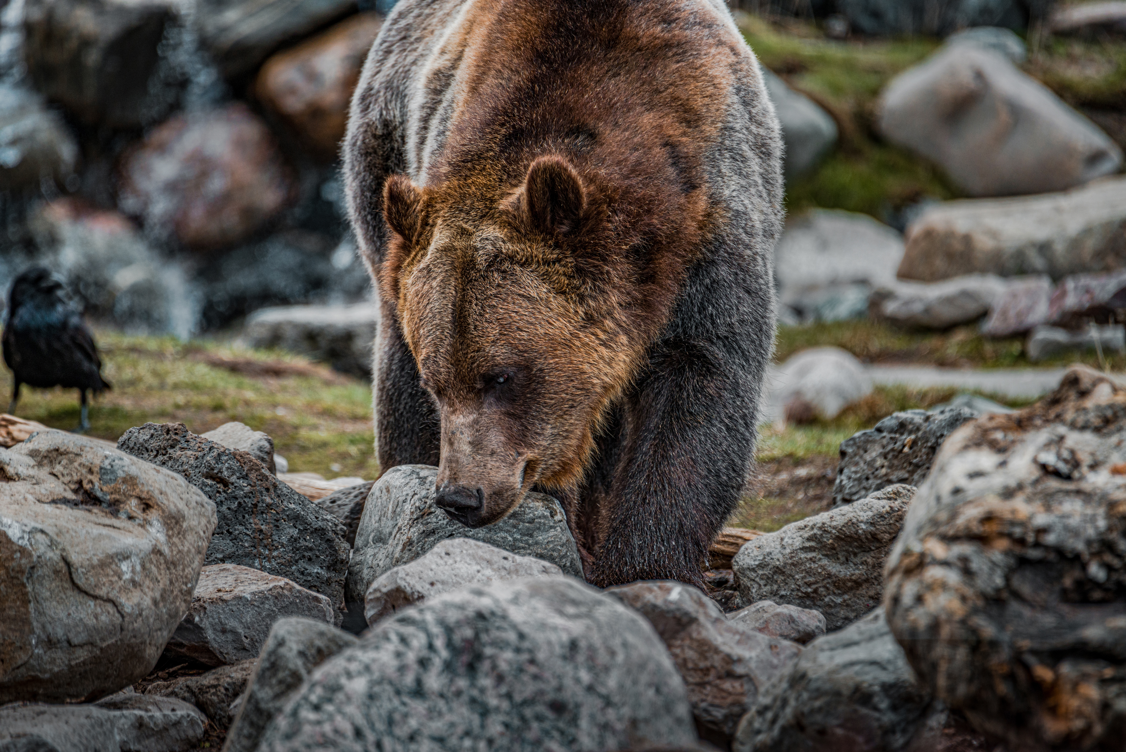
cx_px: 563
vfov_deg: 3.4
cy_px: 376
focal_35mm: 400
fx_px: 12514
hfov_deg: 5.2
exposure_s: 1/500
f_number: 6.3
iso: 400
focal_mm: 400
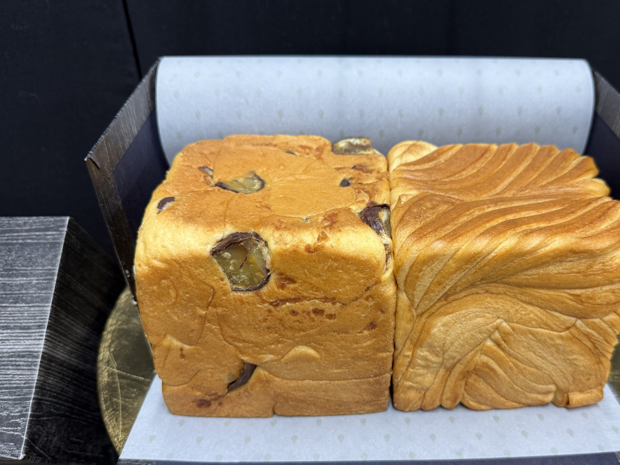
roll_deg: +0.5
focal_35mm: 30
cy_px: 276
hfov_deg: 59.4
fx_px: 537
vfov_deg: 46.6
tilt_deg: -34.9
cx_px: 375
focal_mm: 6.76
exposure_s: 1/100
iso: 160
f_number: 1.78
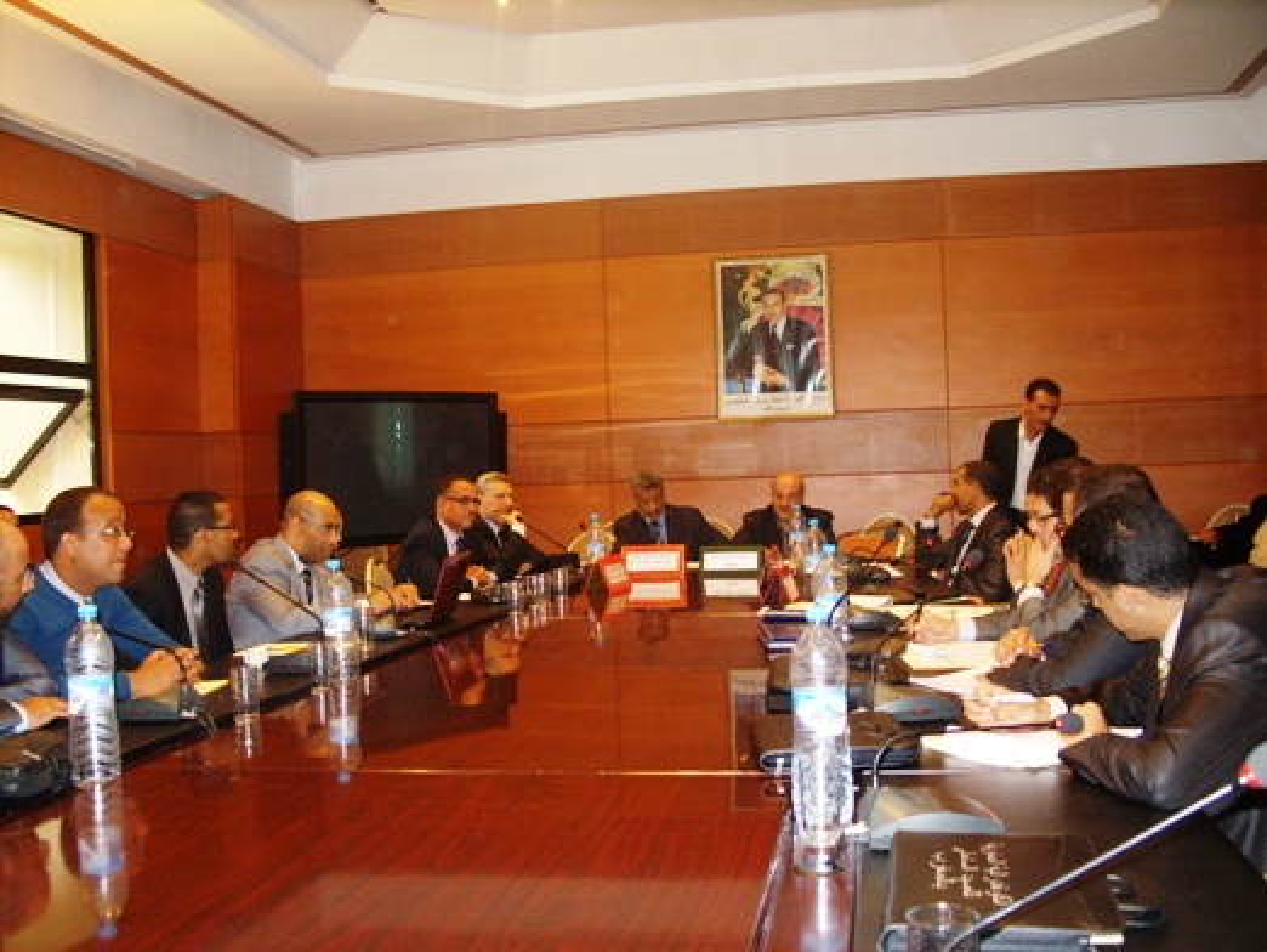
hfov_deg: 49.0
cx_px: 634
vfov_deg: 37.7
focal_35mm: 38
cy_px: 476
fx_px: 1391
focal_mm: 7.8
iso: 400
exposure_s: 1/30
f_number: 2.8
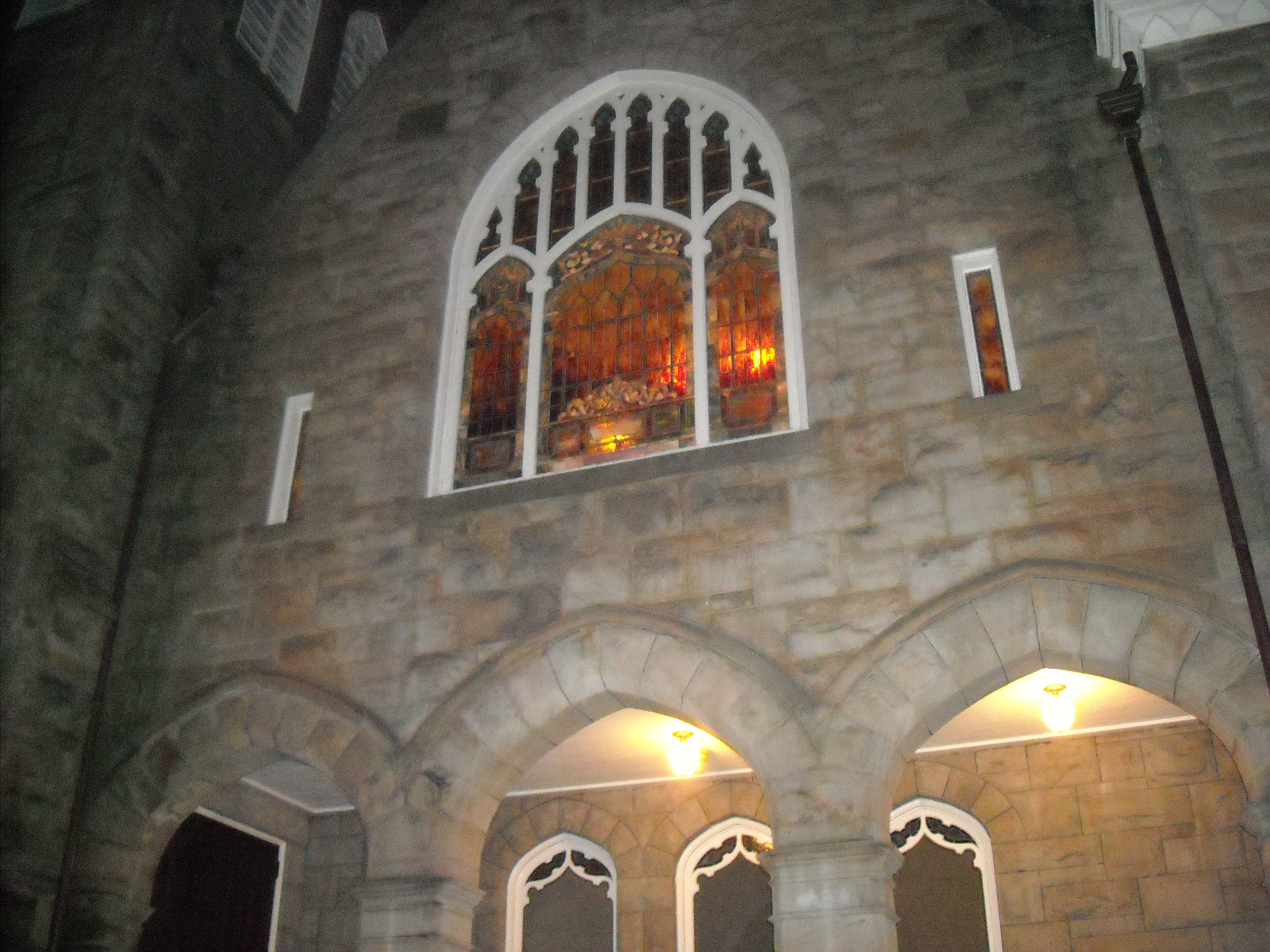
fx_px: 1284
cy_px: 476
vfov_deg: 40.7
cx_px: 635
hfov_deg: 52.6
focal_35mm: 35
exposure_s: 1/60
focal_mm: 5.7
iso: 1600
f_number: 2.8
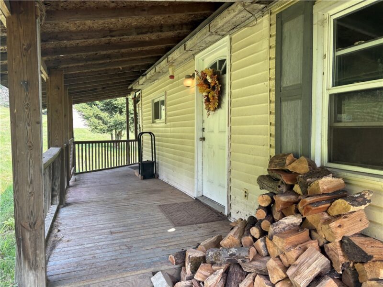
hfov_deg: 67.3
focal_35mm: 26
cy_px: 144
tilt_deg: -2.1
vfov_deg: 53.1
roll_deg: -0.1
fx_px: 288
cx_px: 192
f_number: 1.6
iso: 64
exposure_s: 1/282
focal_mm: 5.96
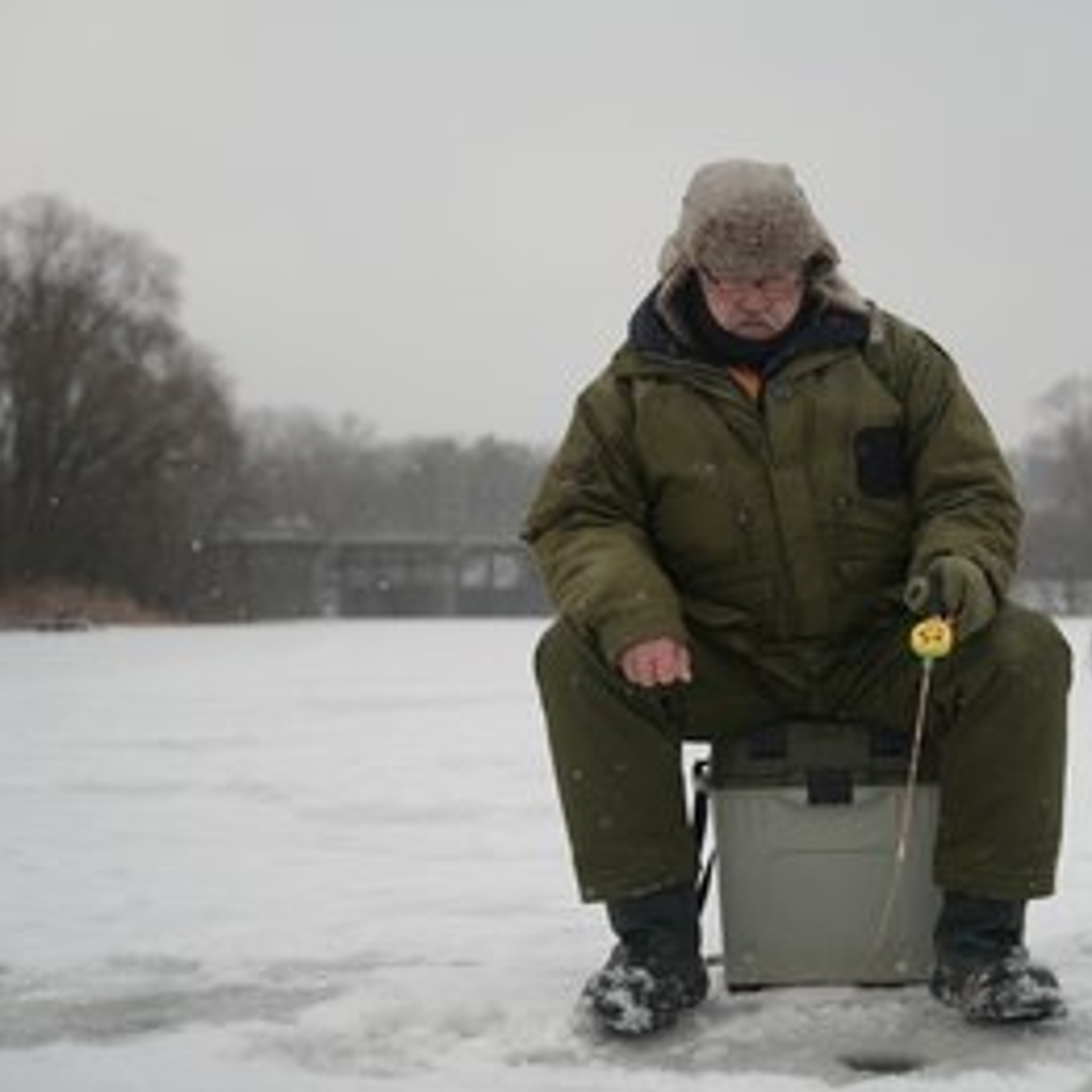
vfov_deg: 30.6
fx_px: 1999
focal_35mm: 56
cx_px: 761
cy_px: 554
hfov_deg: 30.2
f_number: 2.8
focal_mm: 43
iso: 320
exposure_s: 1/160
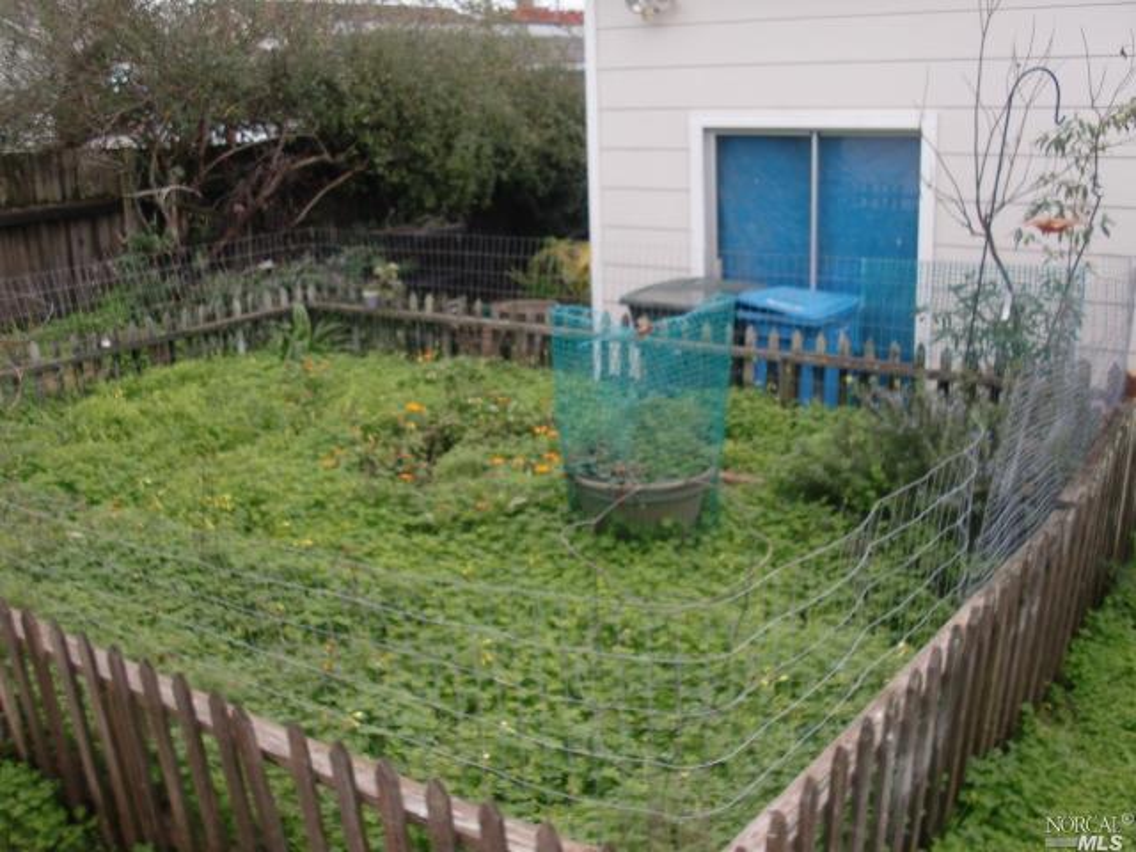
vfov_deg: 39.7
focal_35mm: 36
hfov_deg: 51.4
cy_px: 426
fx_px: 1181
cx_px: 568
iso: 64
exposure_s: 1/250
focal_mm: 6.3
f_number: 2.8
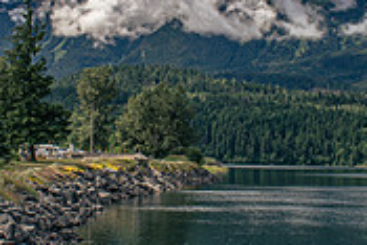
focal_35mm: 94
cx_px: 145
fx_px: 959
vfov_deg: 14.5
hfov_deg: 21.6
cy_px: 71
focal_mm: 18
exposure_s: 1/250
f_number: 10
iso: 100
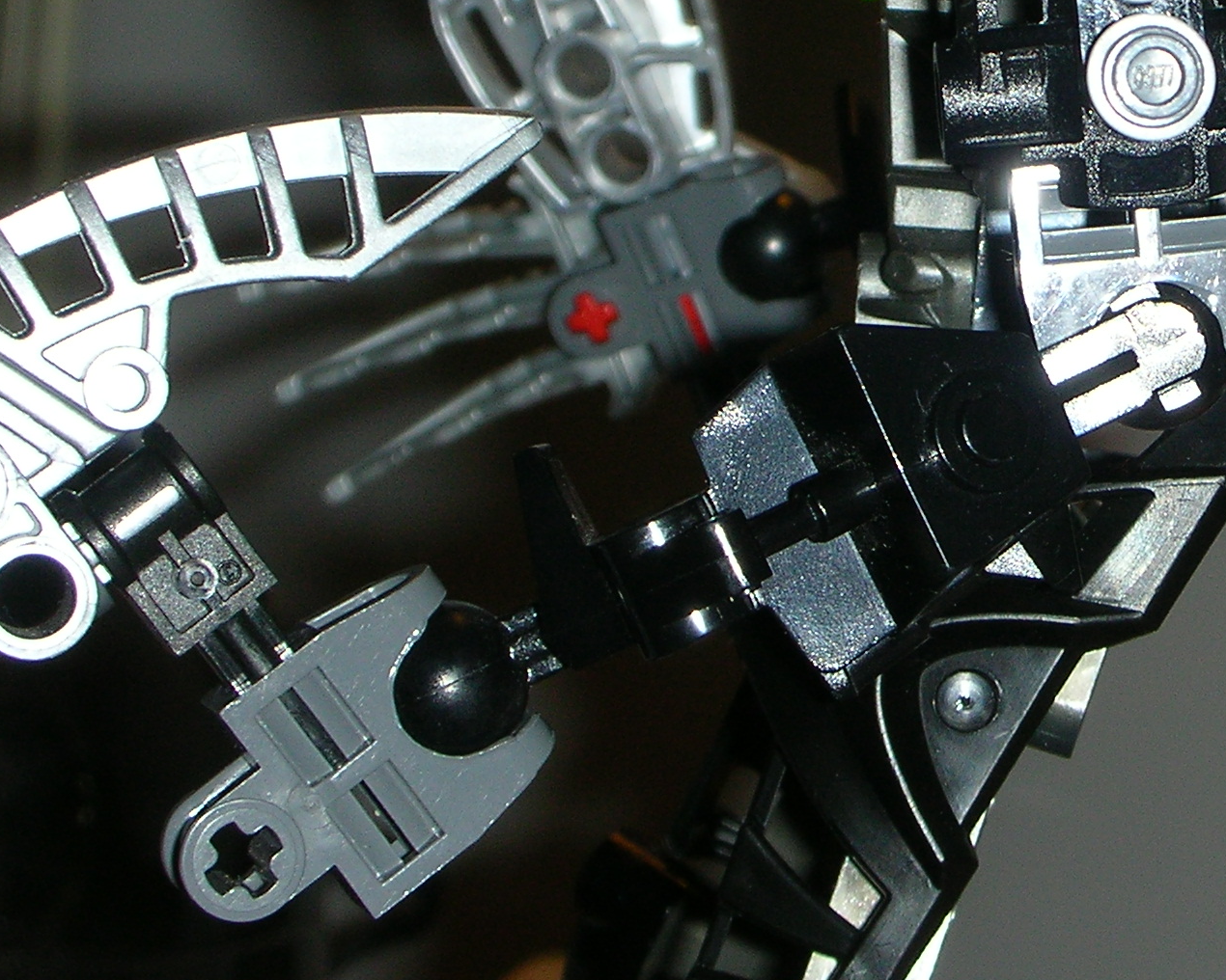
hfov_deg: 14.5
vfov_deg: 11.6
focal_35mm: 132
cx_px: 1054
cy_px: 200
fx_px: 4790
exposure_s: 1/120
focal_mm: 10.1
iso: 50
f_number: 4
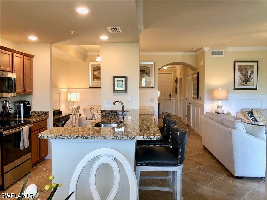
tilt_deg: -2.7
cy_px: 100
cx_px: 134
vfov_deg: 49.7
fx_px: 216
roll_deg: -0.4
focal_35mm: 28
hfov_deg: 63.4
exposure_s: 1/30
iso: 32
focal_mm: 3.99
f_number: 1.8
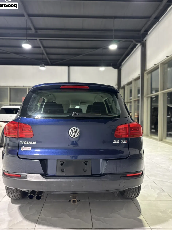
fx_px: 172
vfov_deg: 67.3
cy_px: 116
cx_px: 80
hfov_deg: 53.0
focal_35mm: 26
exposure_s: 1/51
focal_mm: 6.86
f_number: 1.78
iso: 200
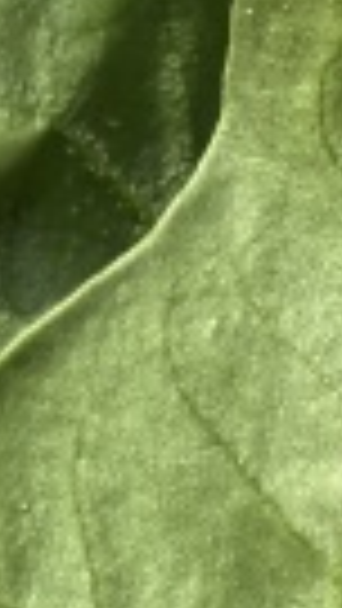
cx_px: 540
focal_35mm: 233
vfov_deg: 7.6
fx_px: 3754
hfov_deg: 5.2
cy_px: 2056
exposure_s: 1/1353
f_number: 4
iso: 250
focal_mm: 6.98
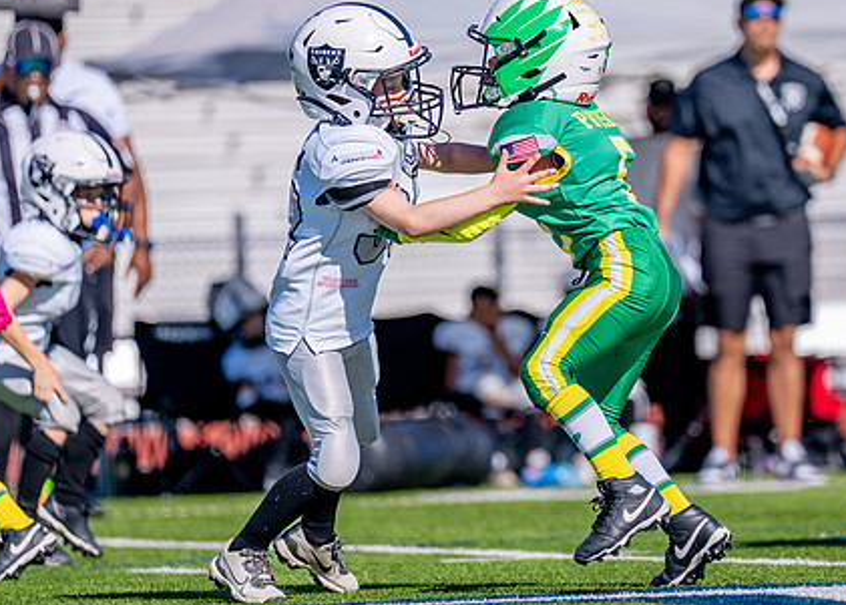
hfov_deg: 4.8
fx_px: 10191
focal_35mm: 424
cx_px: 592
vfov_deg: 3.4
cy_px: 236
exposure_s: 1/8000
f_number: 2.8
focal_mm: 200
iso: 250
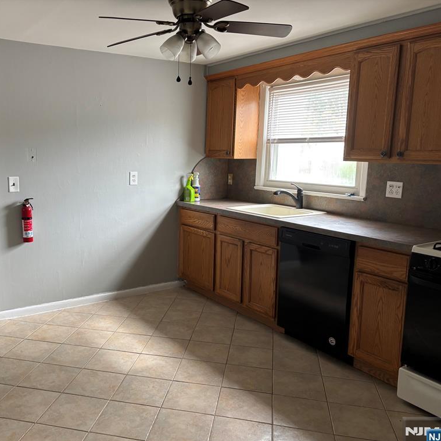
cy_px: 222
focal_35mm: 31
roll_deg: -0.3
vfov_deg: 52.5
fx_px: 447
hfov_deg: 51.9
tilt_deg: -8.0
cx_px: 164
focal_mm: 5.96
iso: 125
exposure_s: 1/71
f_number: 1.6
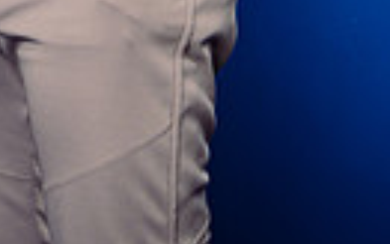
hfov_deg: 11.7
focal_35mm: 178
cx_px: 42
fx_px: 1893
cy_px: -411
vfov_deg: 6.8
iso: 250
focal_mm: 51
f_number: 5
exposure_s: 1/250
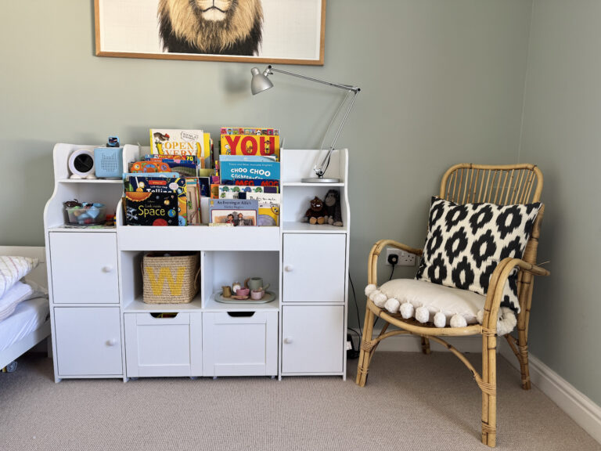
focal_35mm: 24
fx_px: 417
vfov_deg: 56.8
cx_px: 300
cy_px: 226
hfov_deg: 71.6
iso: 100
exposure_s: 1/121
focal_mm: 6.76
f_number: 1.78
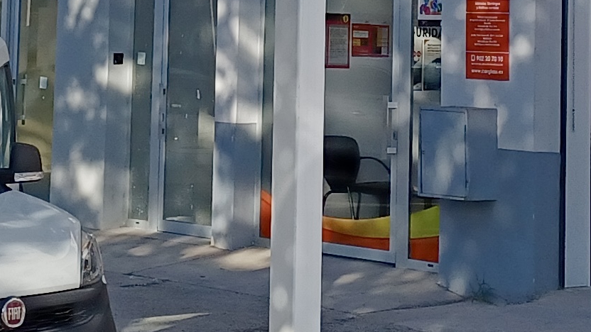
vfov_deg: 9.0
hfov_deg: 16.4
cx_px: 232
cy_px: -184
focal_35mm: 131
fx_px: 2053
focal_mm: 4.6
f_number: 1.8
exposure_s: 1/554
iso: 32
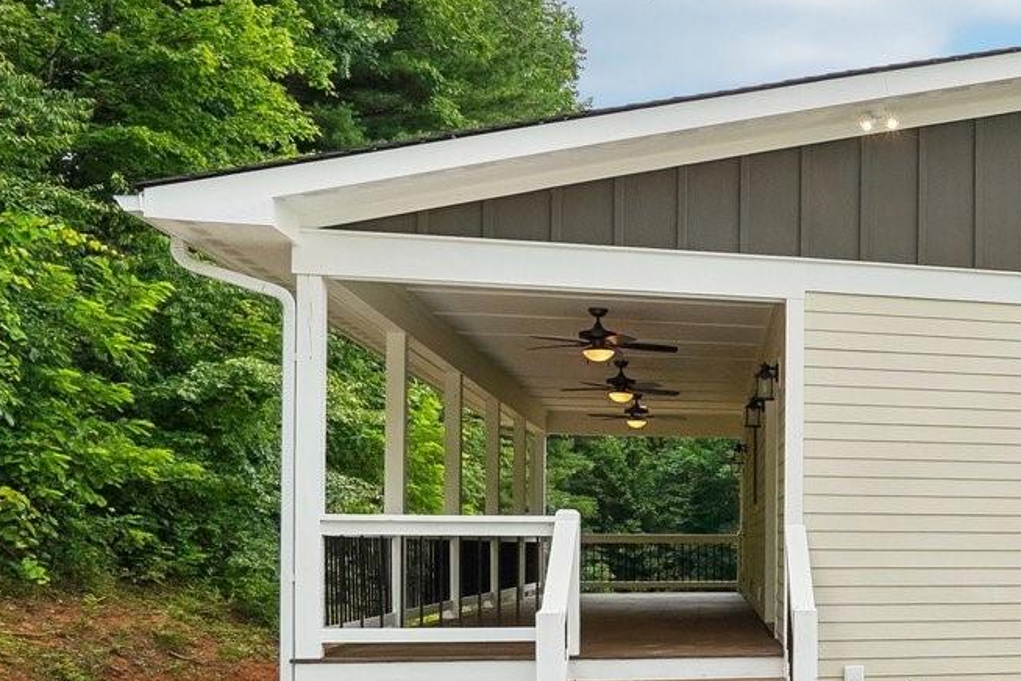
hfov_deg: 34.3
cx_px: 1204
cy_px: 532
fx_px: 1333
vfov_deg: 28.1
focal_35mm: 47
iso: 100
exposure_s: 1/160
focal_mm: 10
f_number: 8
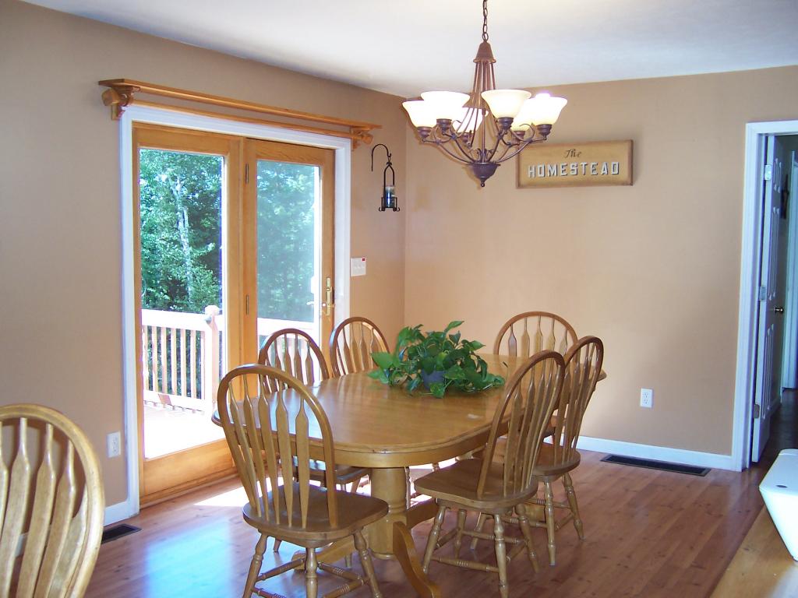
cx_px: 399
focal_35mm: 36
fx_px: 830
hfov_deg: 51.4
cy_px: 299
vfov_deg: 39.7
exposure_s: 1/90
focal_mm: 5.6
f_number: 2.8
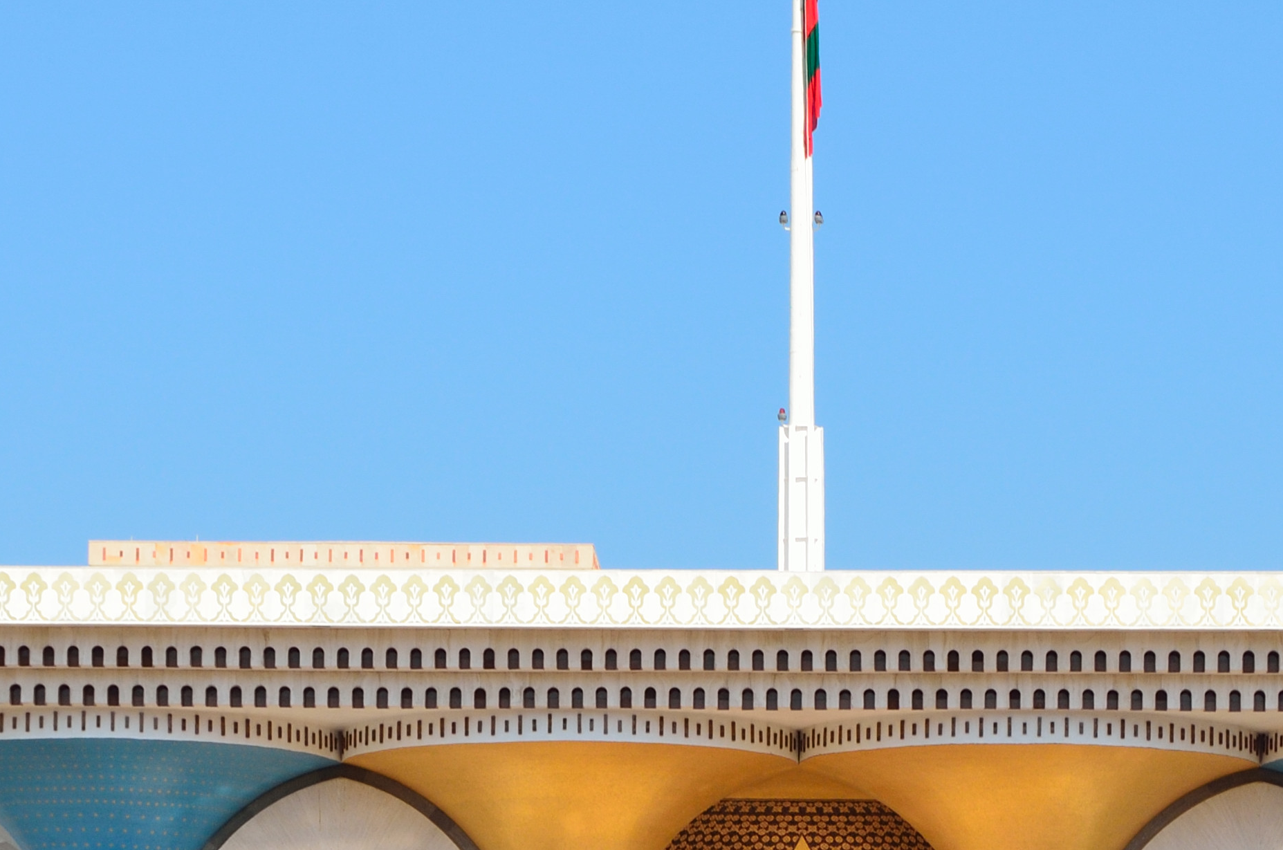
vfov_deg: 5.5
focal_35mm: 247
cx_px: 762
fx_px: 8785
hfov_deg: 8.4
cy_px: 835
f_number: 10
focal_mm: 62
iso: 200
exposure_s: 1/320
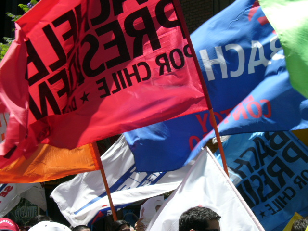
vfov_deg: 21.3
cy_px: 116
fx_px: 614
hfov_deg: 28.2
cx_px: 154
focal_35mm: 69
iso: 50
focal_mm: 11.5
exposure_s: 1/60
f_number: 11.3
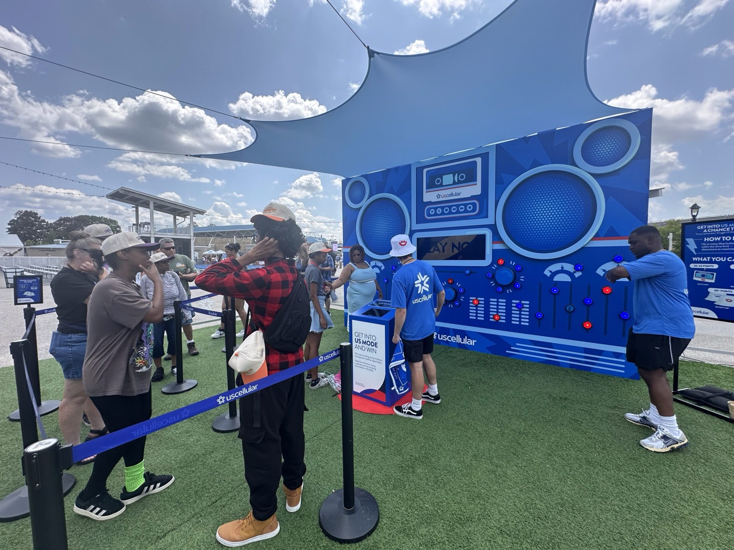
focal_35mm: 14
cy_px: 275
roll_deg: -0.9
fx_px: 297
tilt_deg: -3.9
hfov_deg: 102.1
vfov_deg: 85.7
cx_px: 367
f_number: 2.2
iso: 40
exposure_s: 1/868
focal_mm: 2.22
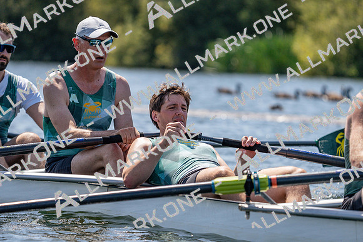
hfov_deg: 6.5
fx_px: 3207
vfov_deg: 4.3
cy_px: 121
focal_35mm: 318
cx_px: 182
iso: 320
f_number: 6.3
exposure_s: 1/2000
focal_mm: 318
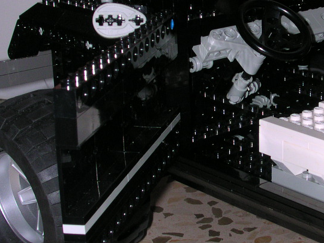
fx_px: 870
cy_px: 126
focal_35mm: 93
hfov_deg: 20.7
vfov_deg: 15.9
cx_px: 286
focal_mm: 7.5
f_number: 5.2
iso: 100
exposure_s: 1/60
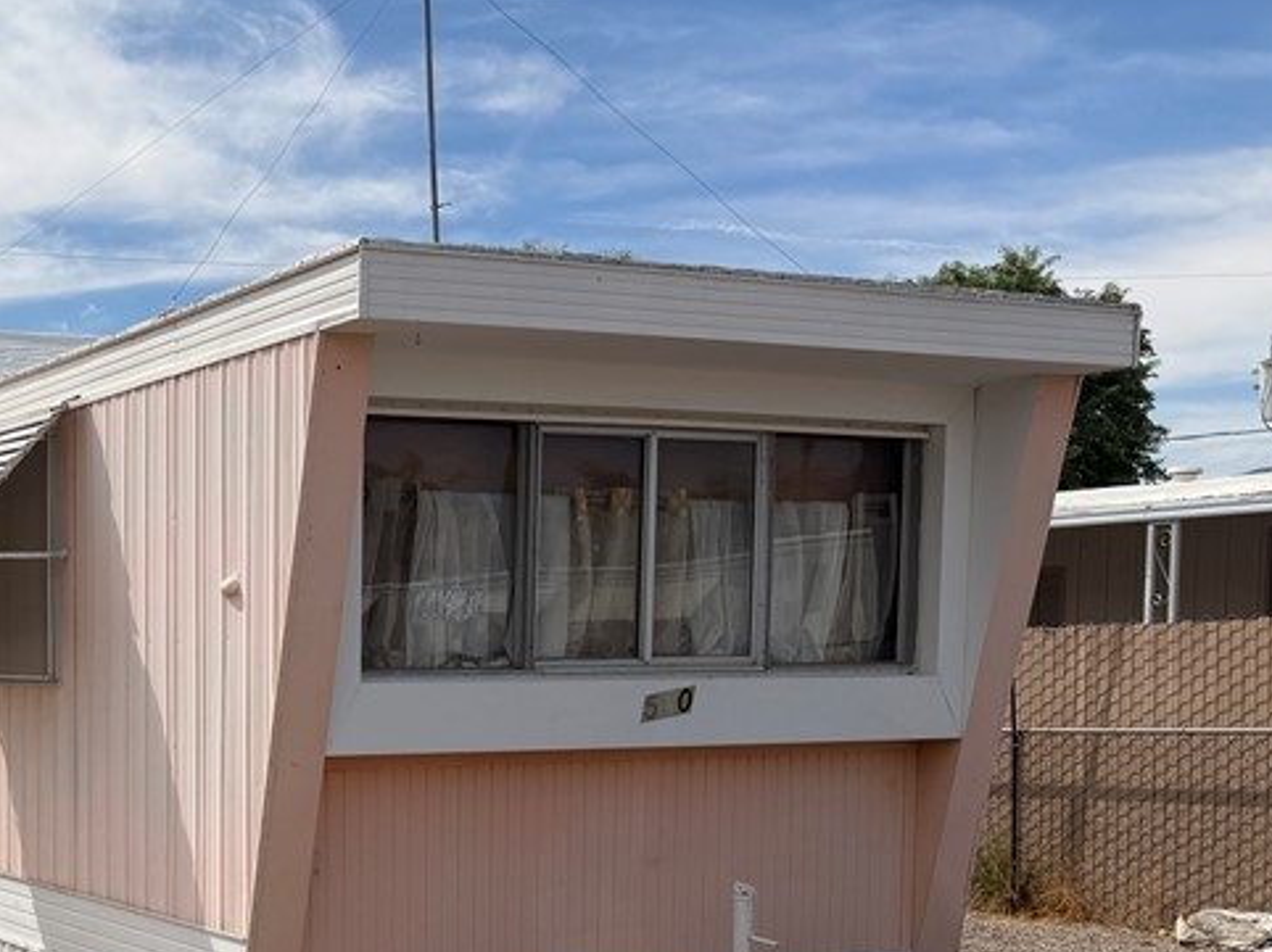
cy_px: 812
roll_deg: +0.7
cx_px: -3
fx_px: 1873
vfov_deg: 27.7
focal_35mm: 51
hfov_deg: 34.2
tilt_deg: -5.7
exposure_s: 1/8130
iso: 80
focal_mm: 6.76
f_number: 1.78
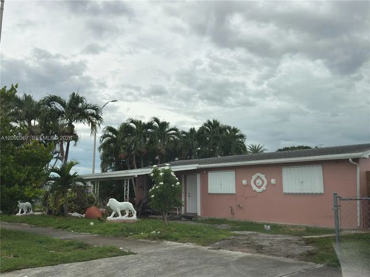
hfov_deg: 51.4
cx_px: 185
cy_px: 138
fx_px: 385
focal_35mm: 36
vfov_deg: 39.7
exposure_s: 1/4545
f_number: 1.78
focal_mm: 6.76
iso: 64
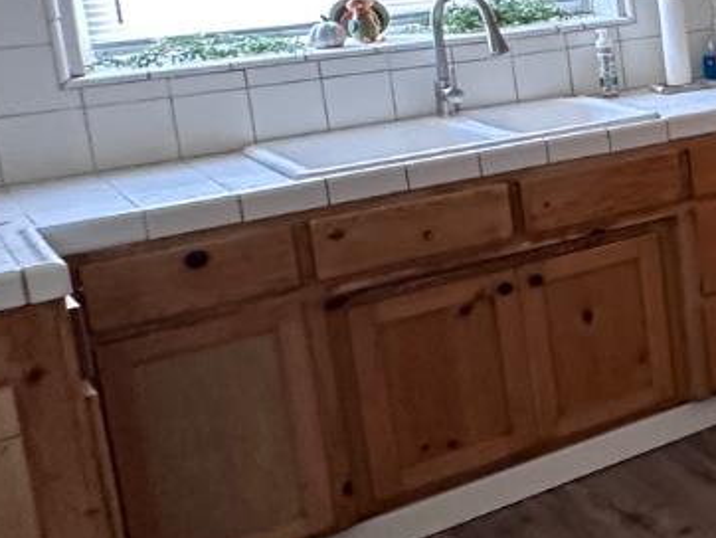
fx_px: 1200
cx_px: 1234
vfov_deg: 24.5
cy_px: 56
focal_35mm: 58
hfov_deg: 22.4
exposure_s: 1/74
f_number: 2.2
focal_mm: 2.22
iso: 320
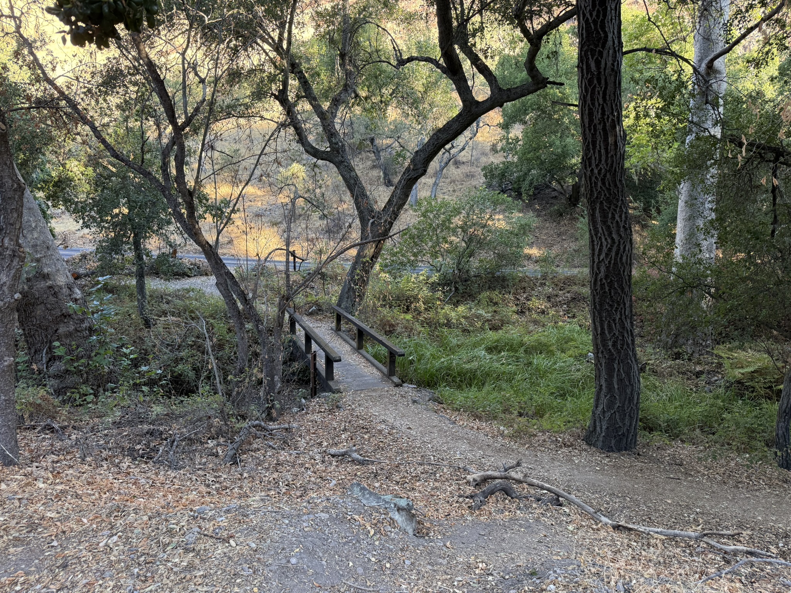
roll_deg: +0.5
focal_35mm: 24
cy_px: 296
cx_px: 396
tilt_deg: -8.9
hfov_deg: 71.6
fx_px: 548
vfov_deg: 56.8
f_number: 1.78
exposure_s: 1/156
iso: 200
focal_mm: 6.76
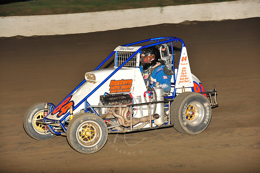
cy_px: 86
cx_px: 130
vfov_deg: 11.0
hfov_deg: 16.4
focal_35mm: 125
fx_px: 902
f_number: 6.3
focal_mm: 125
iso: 800
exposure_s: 1/320
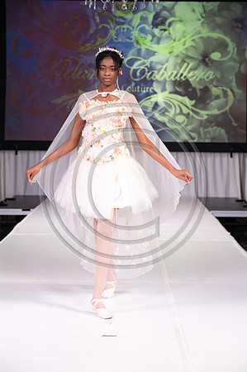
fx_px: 949
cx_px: 124
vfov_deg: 22.2
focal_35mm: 92
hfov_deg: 14.8
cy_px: 186
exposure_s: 1/400
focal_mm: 92
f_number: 5.6
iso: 2000
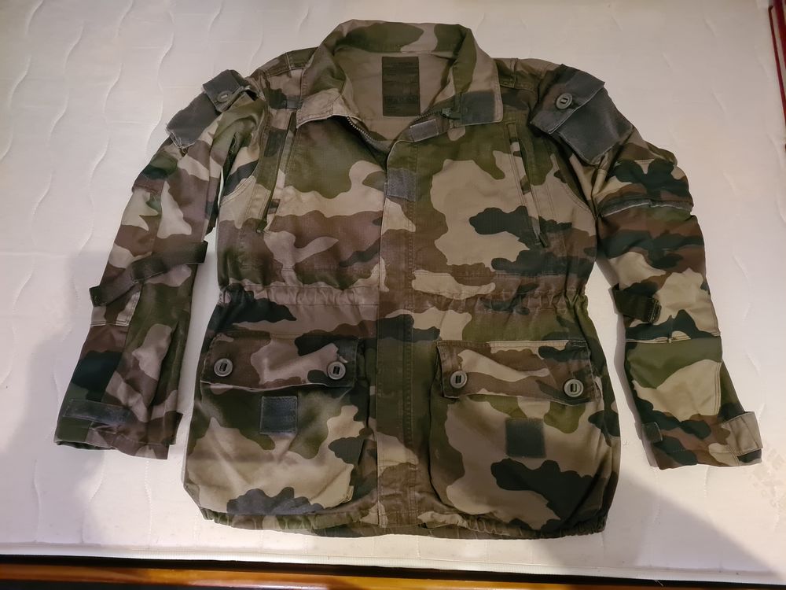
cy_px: 295
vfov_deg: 53.1
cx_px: 393
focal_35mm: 26
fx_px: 590
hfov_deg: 67.3
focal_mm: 5.4
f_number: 1.8
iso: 1250
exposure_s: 1/25
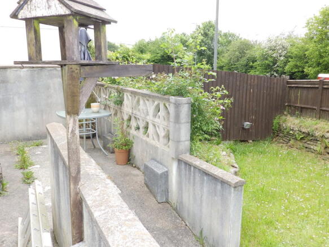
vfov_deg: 44.1
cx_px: 164
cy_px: 124
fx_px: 304
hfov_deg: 56.8
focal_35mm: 32
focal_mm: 5.7
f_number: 3.7
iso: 80
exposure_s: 1/60
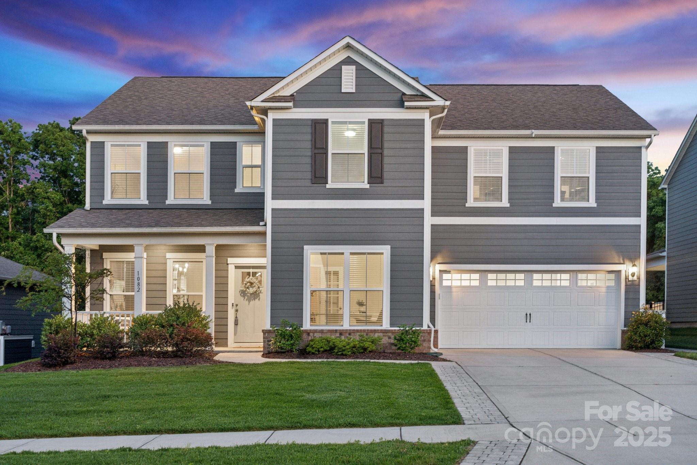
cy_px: 232
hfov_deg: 48.5
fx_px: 774
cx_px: 348
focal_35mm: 40
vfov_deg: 33.4
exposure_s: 1/1.67
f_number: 7.1
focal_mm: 40
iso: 160
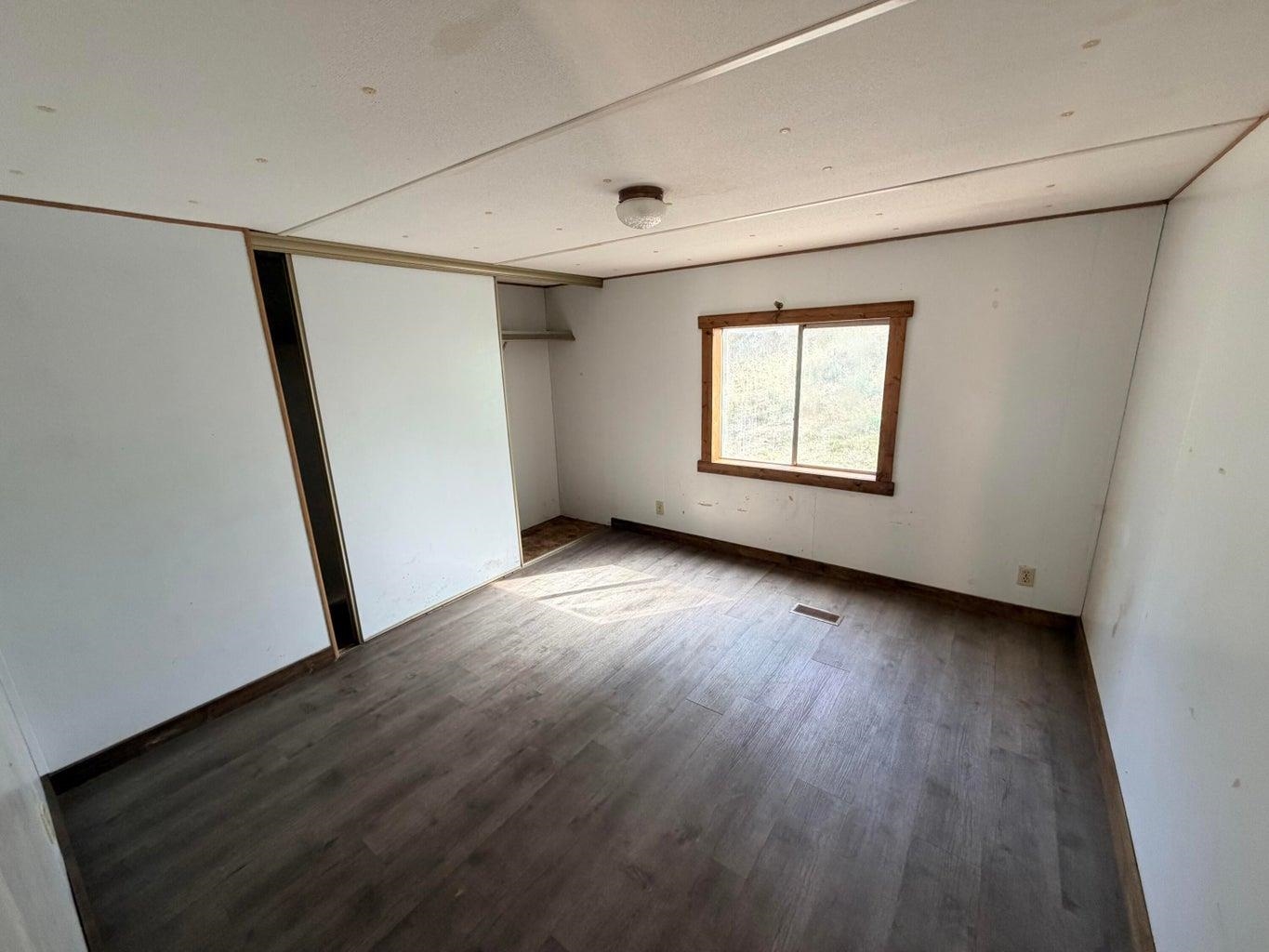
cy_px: 476
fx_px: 513
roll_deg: +2.9
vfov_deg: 85.7
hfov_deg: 102.1
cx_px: 634
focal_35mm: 14
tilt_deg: -15.8
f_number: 2.2
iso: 250
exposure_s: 1/121
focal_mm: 2.22
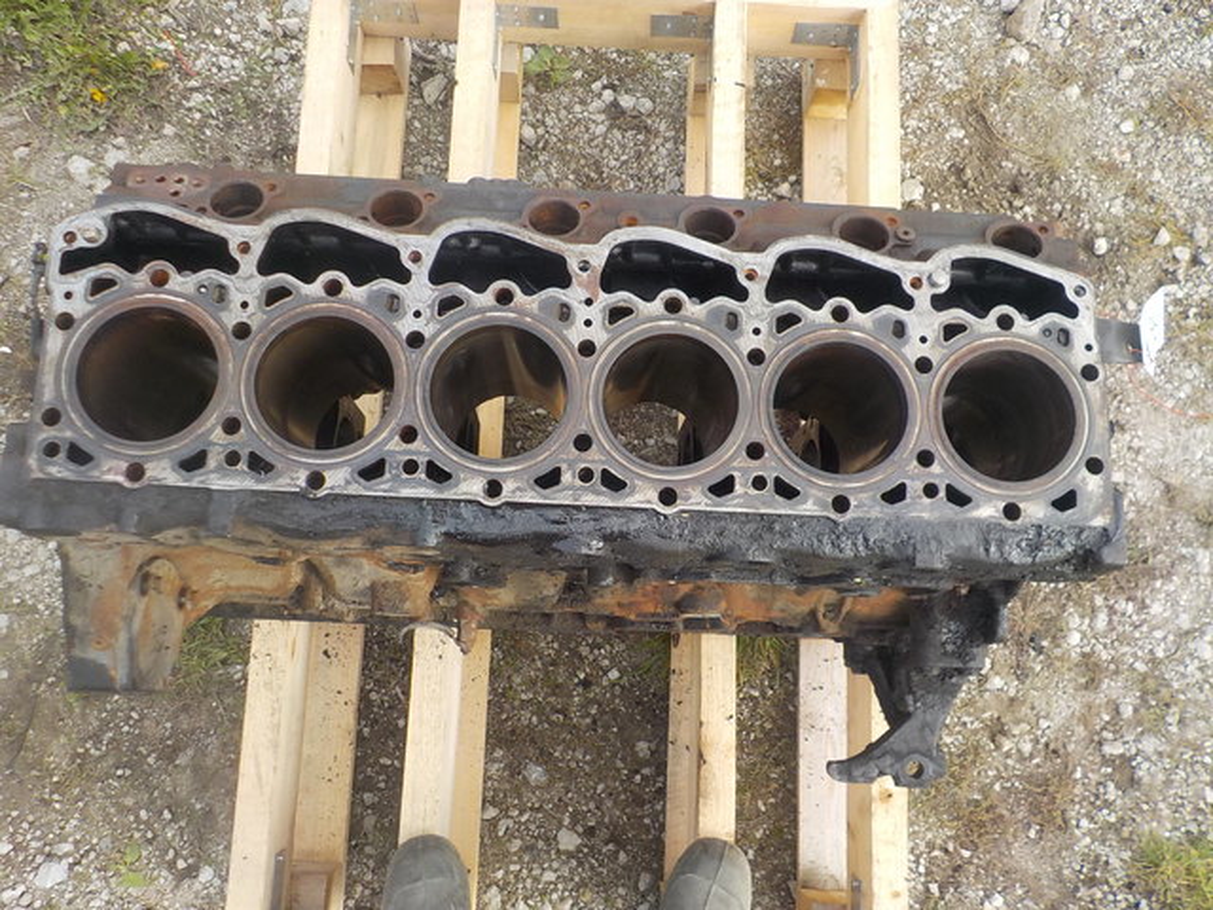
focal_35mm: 30
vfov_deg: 46.8
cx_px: 606
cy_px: 455
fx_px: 1051
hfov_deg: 60.0
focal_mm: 4.1
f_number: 3.3
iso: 125
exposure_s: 1/320
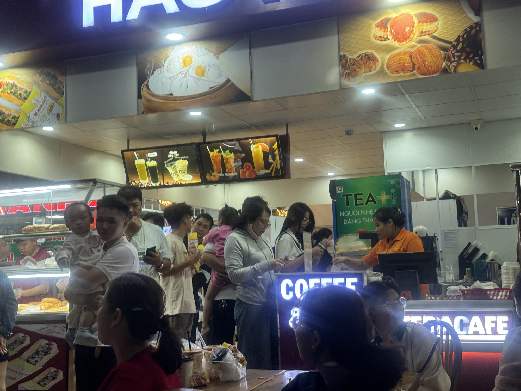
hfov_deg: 39.7
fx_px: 722
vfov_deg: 30.3
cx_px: 260
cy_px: 196
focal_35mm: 48
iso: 80
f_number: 1.78
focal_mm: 6.86
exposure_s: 1/50
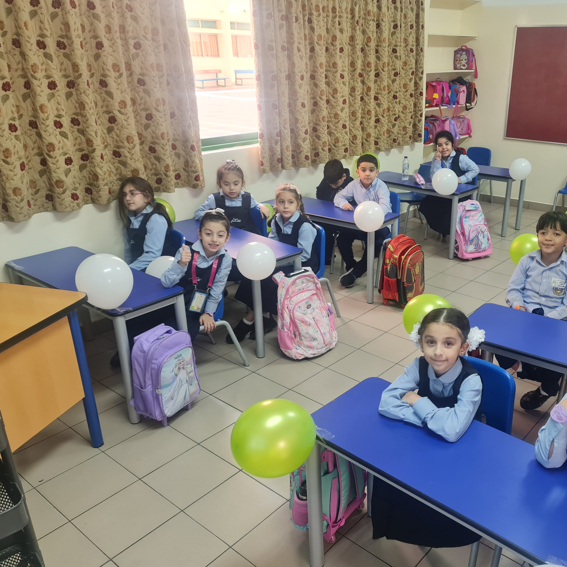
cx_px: 381
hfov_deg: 52.9
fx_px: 556
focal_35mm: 30
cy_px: 288
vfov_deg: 54.0
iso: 160
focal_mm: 7
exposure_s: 1/60
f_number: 1.8
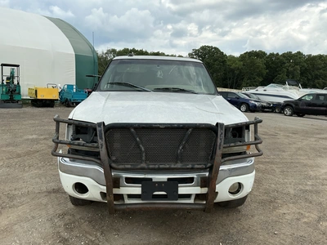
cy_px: 122
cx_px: 164
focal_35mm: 28
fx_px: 265
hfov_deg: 63.4
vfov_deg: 49.7
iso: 25
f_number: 1.8
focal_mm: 3
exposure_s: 1/1279
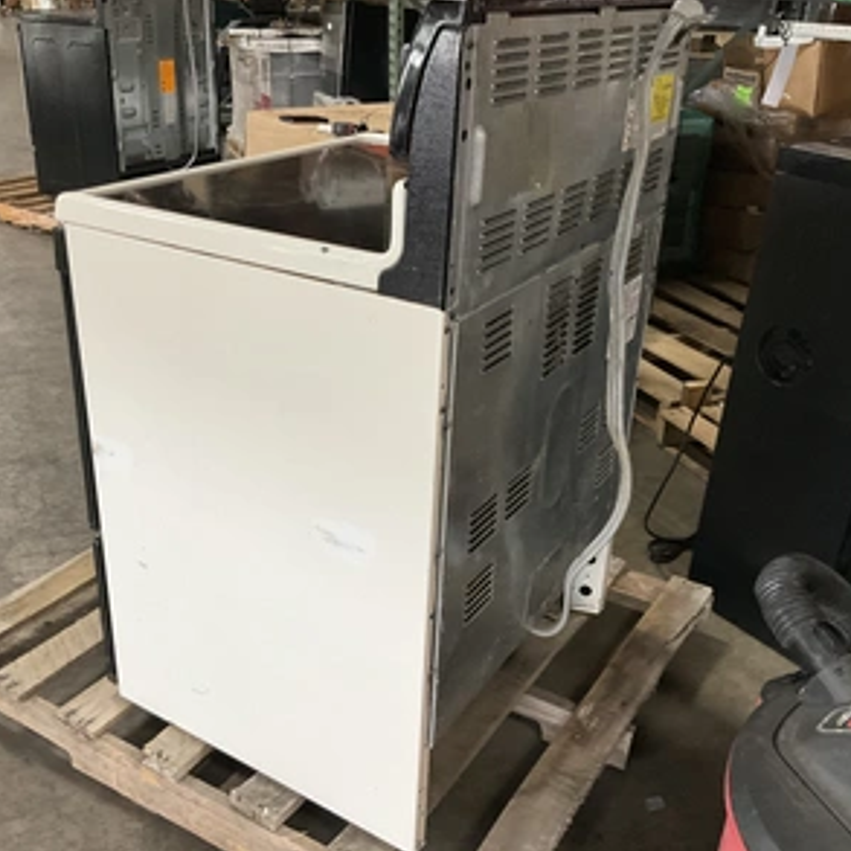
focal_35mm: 35
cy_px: 430
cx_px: 389
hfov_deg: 47.2
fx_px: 973
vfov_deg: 47.2
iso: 125
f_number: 1.8
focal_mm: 3
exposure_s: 1/60
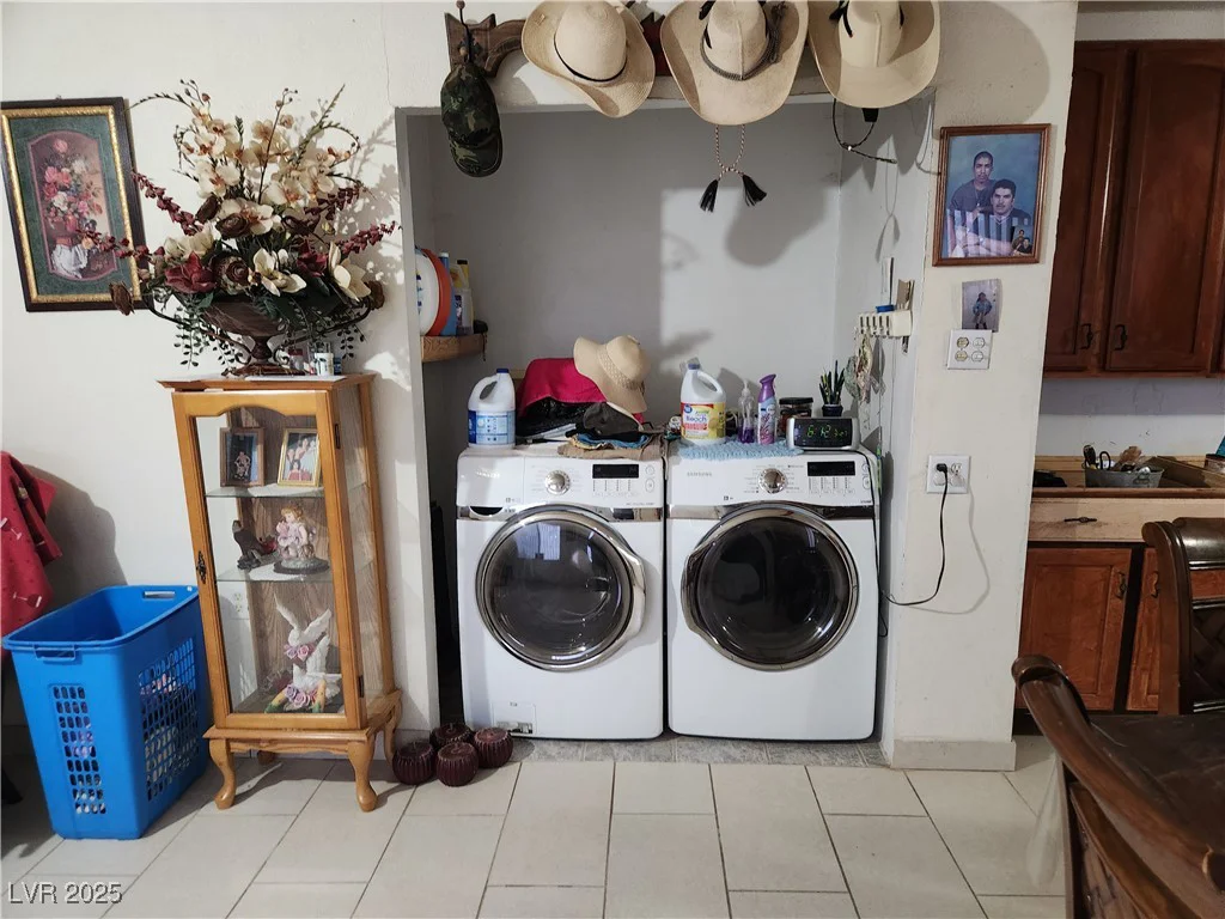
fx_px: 814
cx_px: 612
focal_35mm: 23
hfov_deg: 73.9
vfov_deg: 58.9
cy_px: 460
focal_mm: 5.4
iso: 640
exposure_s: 1/60
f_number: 1.8
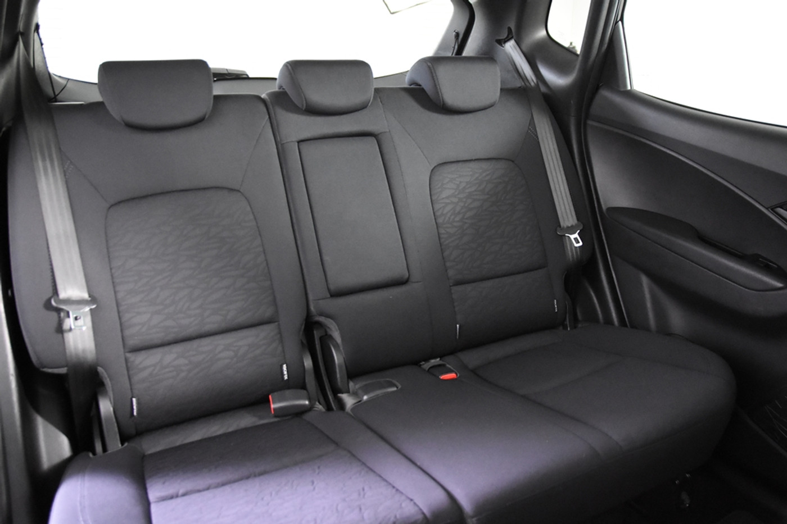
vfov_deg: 43.6
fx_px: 656
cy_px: 262
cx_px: 394
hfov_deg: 61.9
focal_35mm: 30
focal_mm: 20
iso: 6400
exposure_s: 1/30
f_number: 2.8
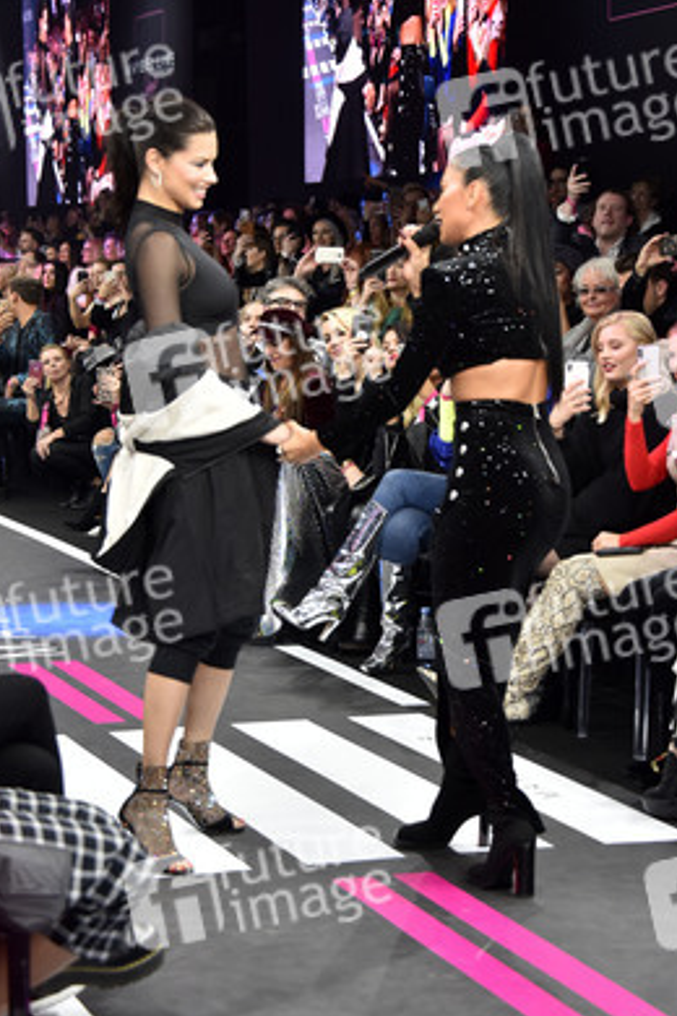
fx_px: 2256
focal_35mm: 80
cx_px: 333
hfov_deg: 17.1
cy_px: 498
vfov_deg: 25.4
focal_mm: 78
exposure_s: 1/160
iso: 1600
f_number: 5.6
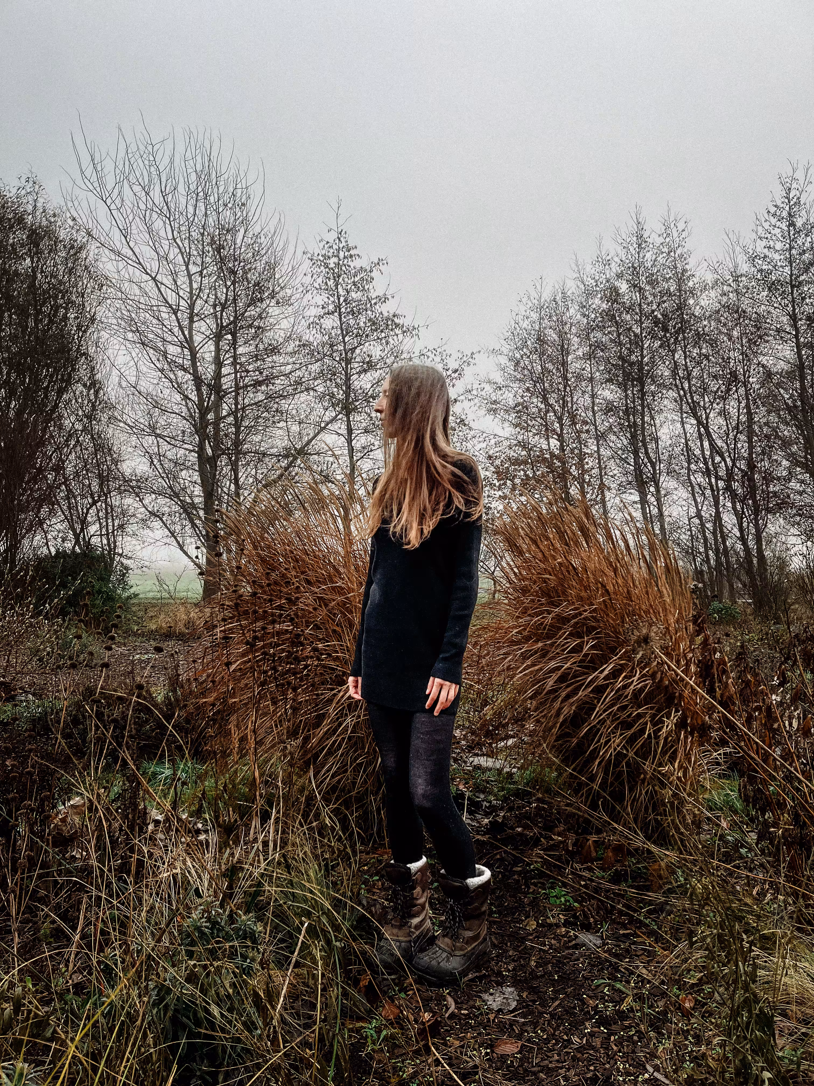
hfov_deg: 53.1
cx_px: 407
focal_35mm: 26
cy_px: 543
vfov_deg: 67.3
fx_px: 815
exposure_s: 1/1500
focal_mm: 5.1
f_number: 1.6
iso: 50
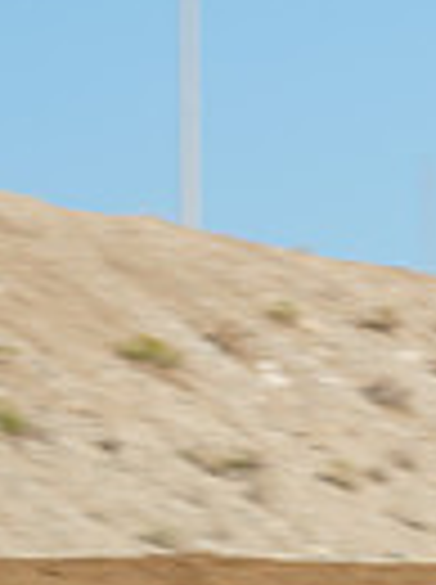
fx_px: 8627
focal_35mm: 512
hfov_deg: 2.9
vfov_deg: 3.9
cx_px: 1191
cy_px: 52
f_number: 11
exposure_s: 1/250
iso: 200
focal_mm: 119
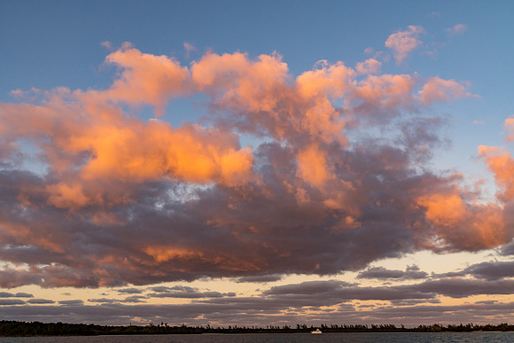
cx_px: 257
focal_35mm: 30
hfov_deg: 61.4
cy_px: 172
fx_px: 433
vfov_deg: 43.2
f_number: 8
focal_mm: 20
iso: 160
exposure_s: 1/60
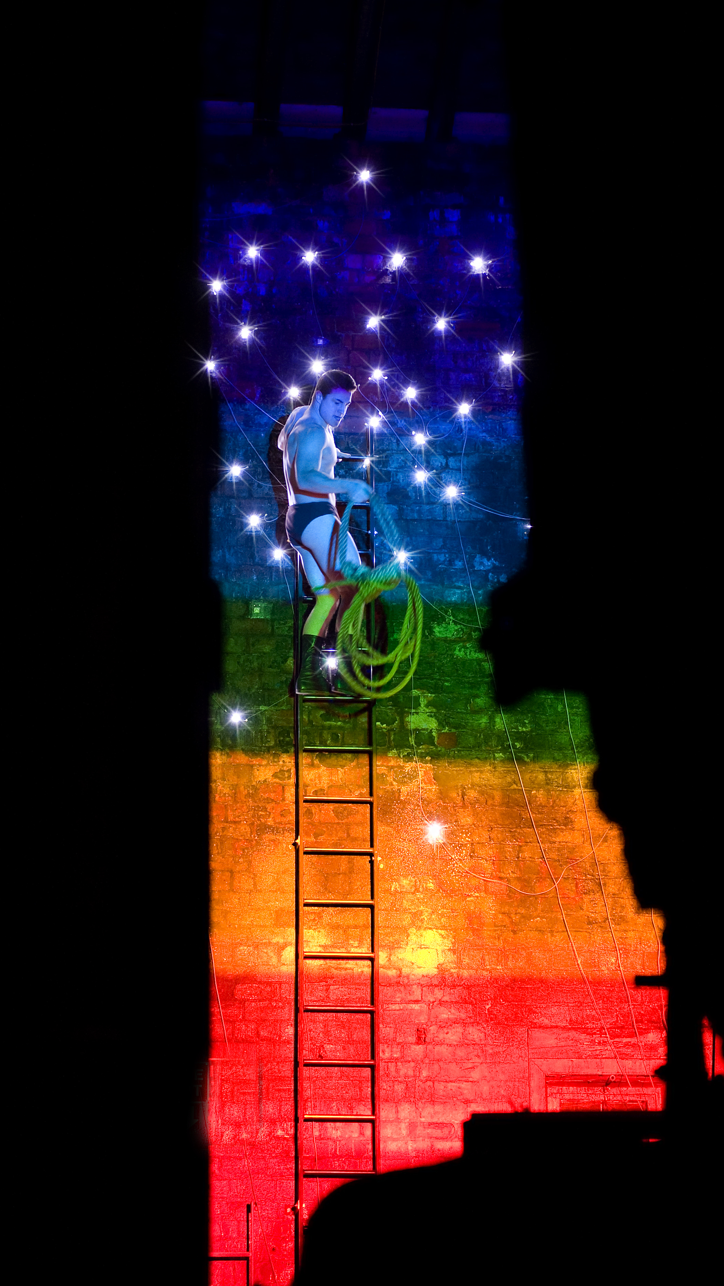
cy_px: 675
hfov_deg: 14.6
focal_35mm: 83
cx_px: 426
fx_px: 2833
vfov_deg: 25.6
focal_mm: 70
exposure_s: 1/40
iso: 800
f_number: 2.8
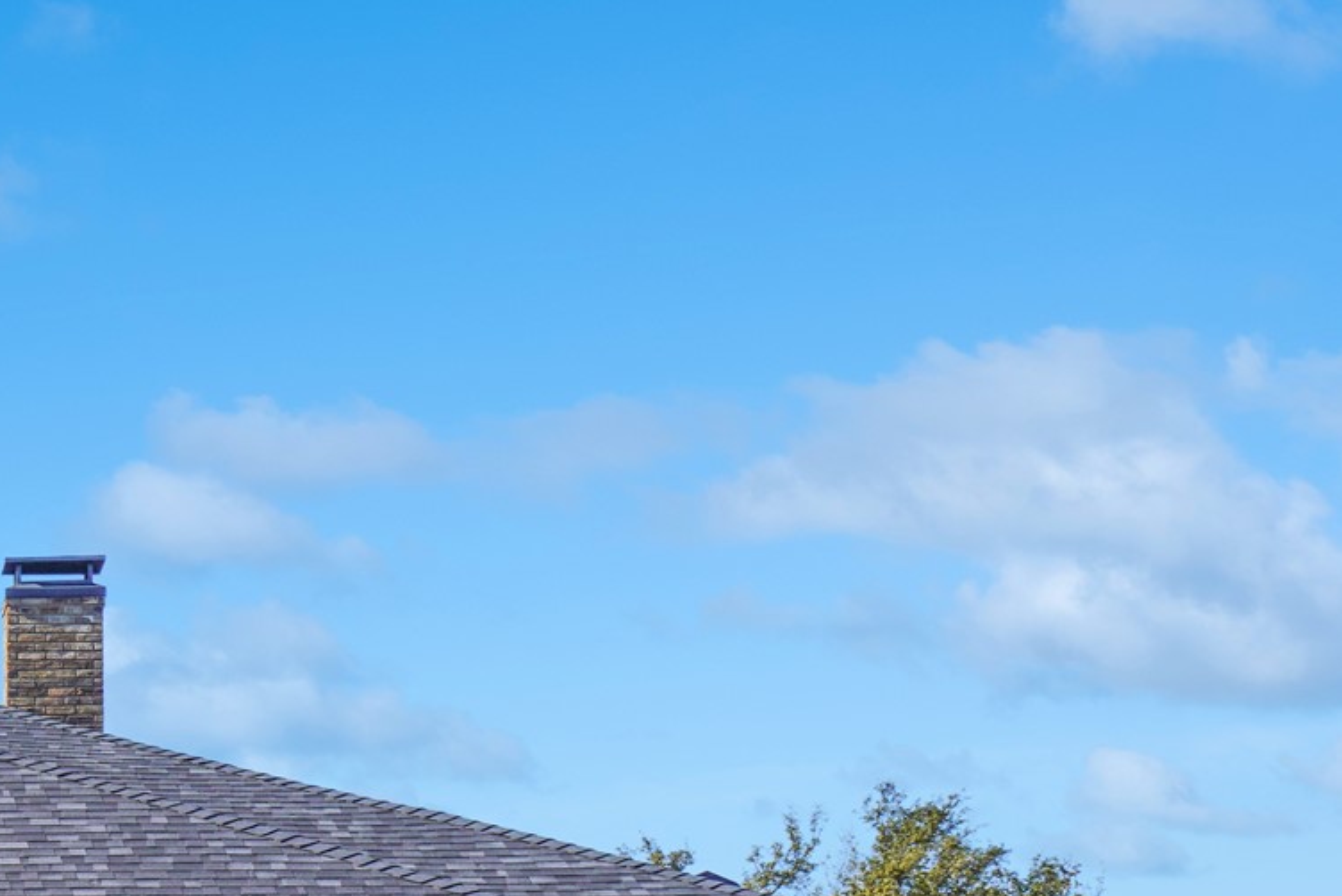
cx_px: -295
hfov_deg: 19.0
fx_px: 3766
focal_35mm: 101
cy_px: 907
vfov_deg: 13.4
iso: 100
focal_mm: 35
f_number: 10
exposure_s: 1/200
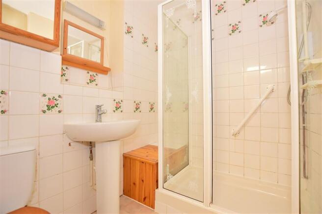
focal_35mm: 15
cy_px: 107
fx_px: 134
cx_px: 161
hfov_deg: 100.4
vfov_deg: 77.3
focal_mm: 10
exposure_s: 13
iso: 200
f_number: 5
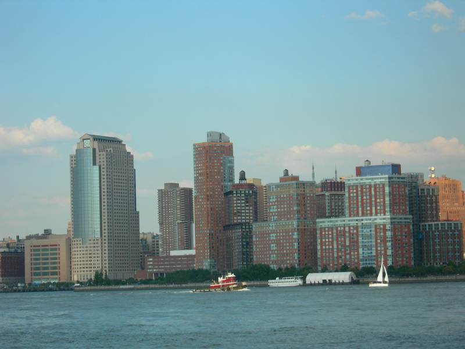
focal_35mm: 114
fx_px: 1531
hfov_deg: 17.3
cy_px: 174
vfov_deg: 13.0
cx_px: 232
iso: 50
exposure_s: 1/144
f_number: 8.2
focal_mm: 23.4
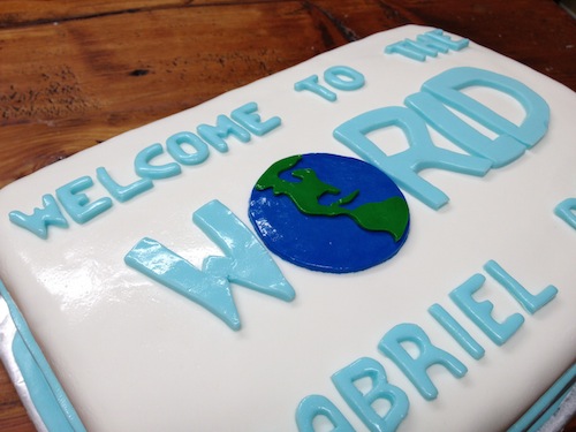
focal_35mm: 35
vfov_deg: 40.7
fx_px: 582
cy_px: 216
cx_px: 288
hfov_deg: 52.6
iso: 64
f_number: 2.4
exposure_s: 1/40
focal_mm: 4.28
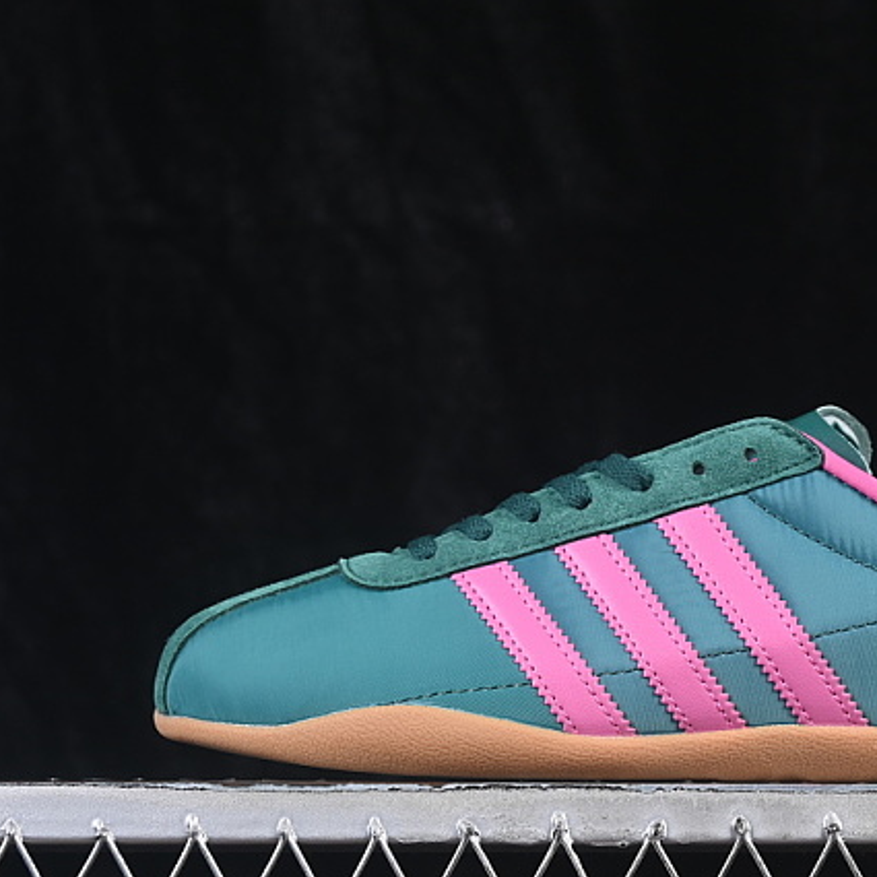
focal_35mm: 120
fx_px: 3440
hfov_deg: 14.5
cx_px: 683
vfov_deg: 14.5
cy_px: 445
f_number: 7.1
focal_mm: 50
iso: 160
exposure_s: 1/60
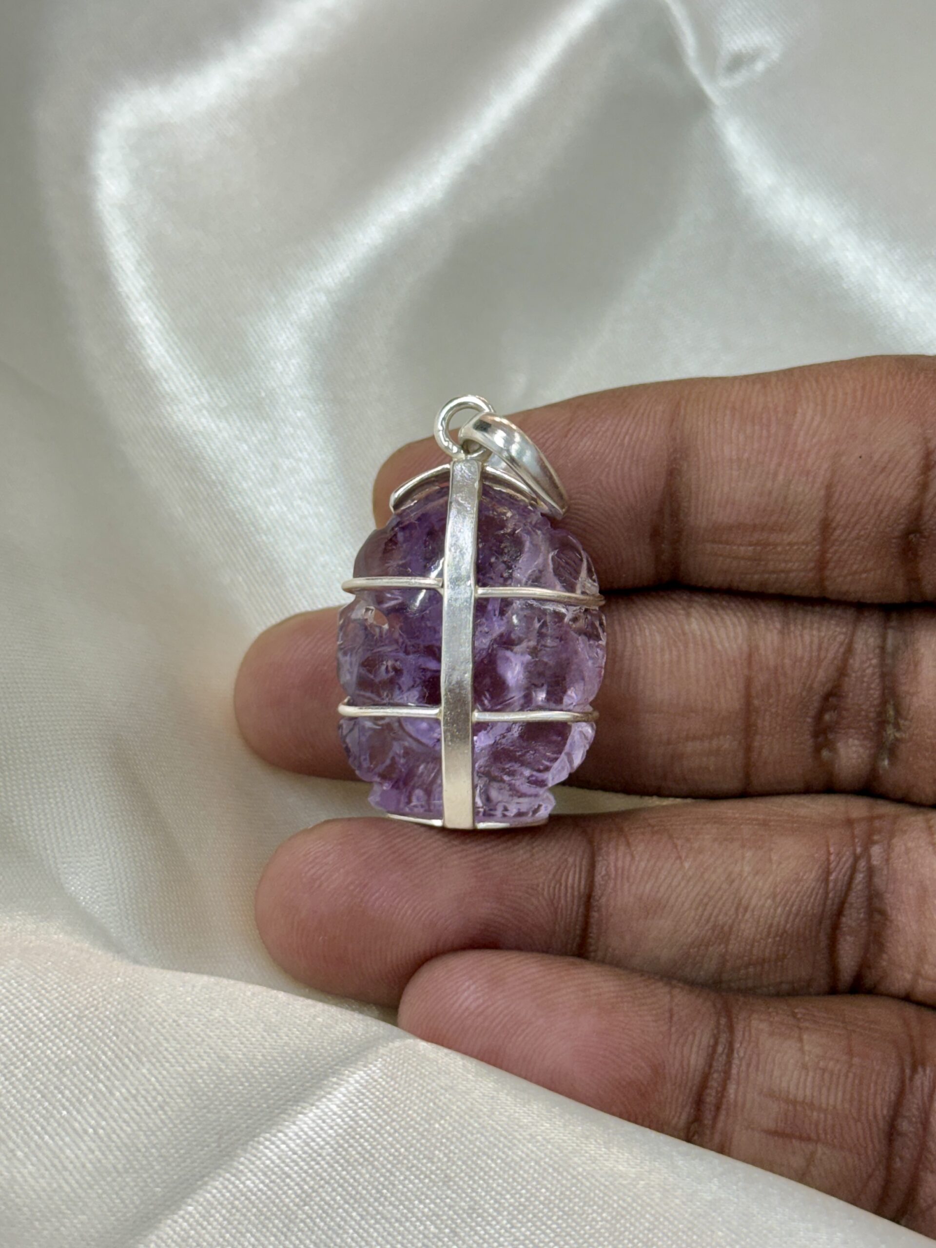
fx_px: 1731
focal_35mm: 48
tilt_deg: -51.6
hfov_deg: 30.3
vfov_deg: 39.7
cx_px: 468
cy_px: 624
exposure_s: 1/100
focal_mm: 6.76
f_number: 1.78
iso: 80
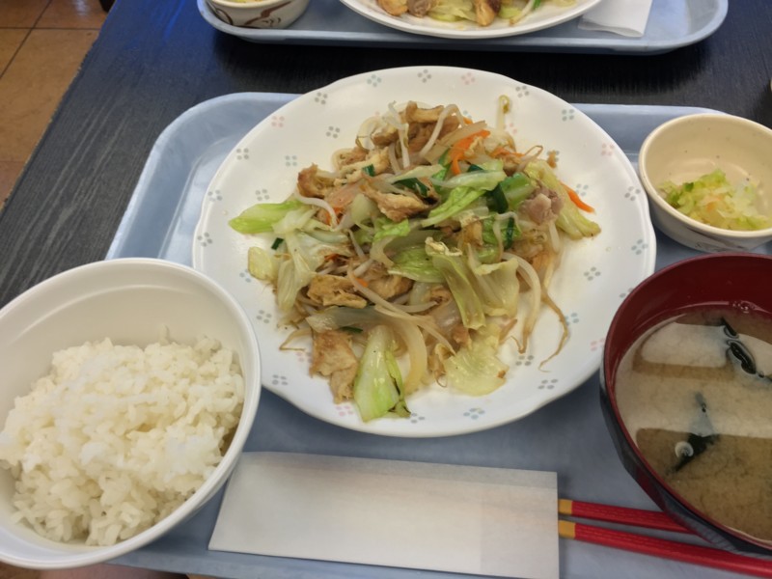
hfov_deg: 61.7
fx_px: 647
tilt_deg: -56.1
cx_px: 386
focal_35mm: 29
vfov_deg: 48.2
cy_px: 290
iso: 32
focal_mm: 4.15
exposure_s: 1/30
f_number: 2.2
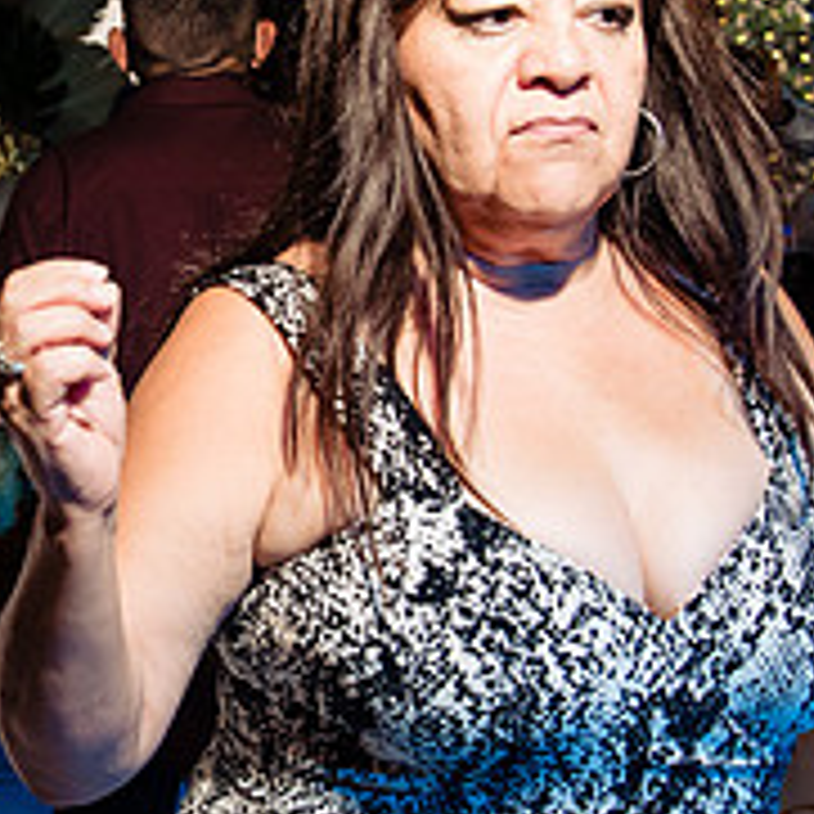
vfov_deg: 19.9
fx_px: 2315
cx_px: 45
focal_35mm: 87
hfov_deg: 19.5
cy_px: 272
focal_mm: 32
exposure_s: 1/125
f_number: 6.3
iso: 2000
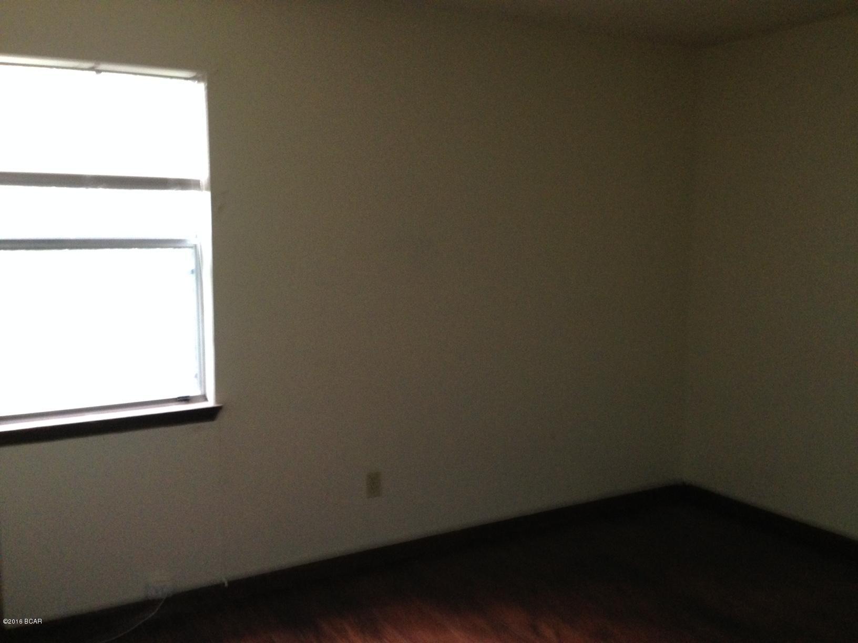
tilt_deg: -3.8
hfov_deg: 55.4
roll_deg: +0.0
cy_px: 322
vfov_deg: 42.9
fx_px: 818
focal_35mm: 33
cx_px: 429
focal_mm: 4.12
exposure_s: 1/20
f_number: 2.4
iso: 250
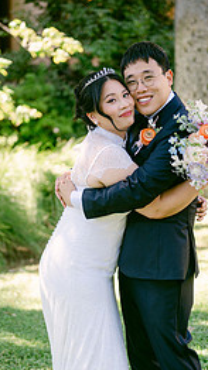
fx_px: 884
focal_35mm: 90
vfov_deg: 23.6
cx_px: 125
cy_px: 236
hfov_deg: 13.4
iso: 80
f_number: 1.8
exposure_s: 1/640
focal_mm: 50
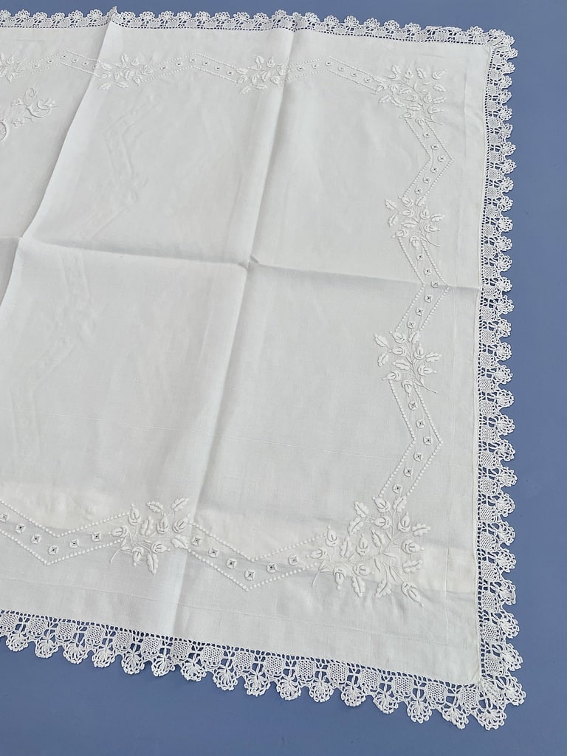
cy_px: 378
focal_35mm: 26
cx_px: 284
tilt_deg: -65.6
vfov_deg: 67.3
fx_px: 568
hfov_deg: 53.1
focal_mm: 4.2
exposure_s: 1/121
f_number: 1.6
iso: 100
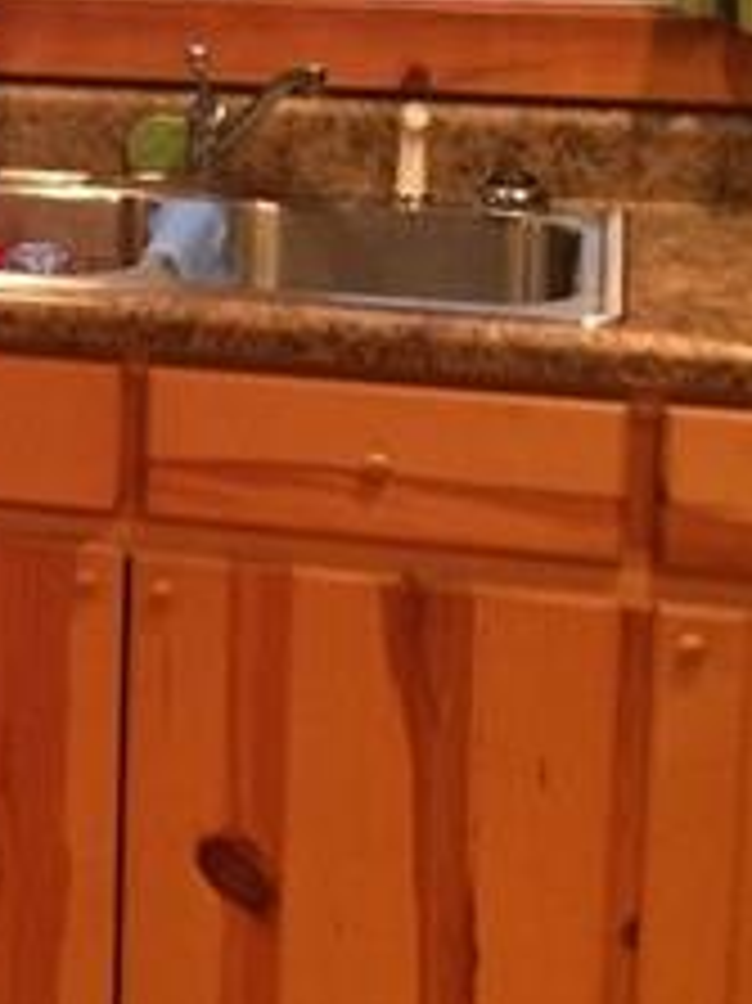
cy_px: 95
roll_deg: +1.1
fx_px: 2899
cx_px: -356
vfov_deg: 19.3
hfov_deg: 13.9
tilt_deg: -13.2
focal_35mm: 100
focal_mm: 4.15
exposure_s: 1/30
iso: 160
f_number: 2.2
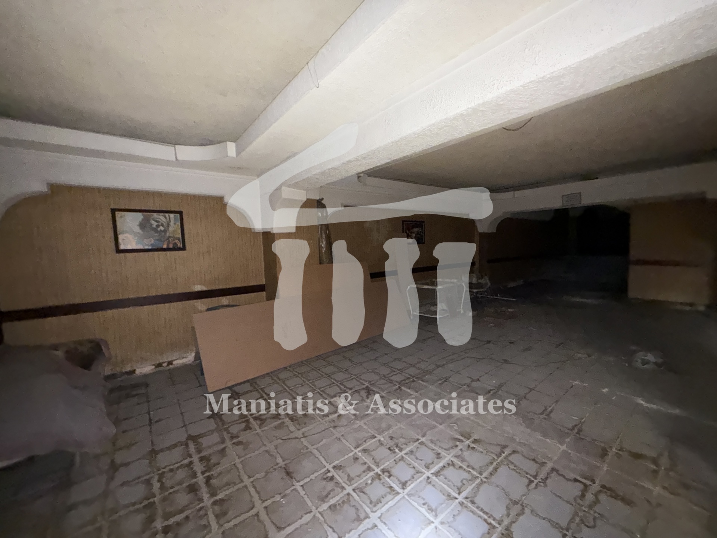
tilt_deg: -3.7
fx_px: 290
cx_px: 358
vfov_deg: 85.7
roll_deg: +2.2
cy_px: 269
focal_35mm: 14
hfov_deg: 102.1
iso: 1250
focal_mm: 2.22
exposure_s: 1/16
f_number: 2.2
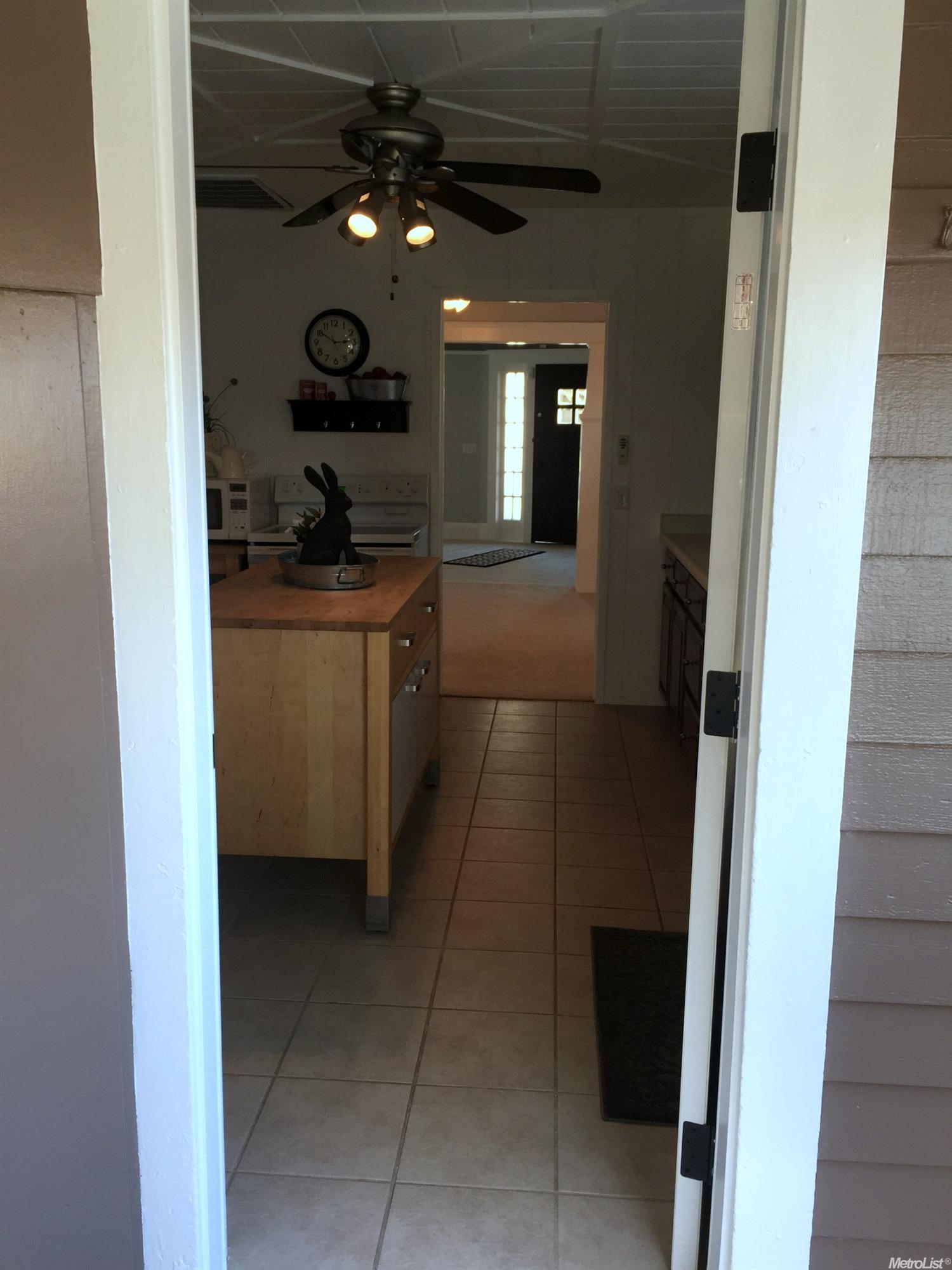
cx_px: 476
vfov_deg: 61.7
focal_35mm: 29
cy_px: 635
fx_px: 1063
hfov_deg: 48.2
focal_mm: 4.15
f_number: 2.2
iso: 32
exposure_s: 1/30
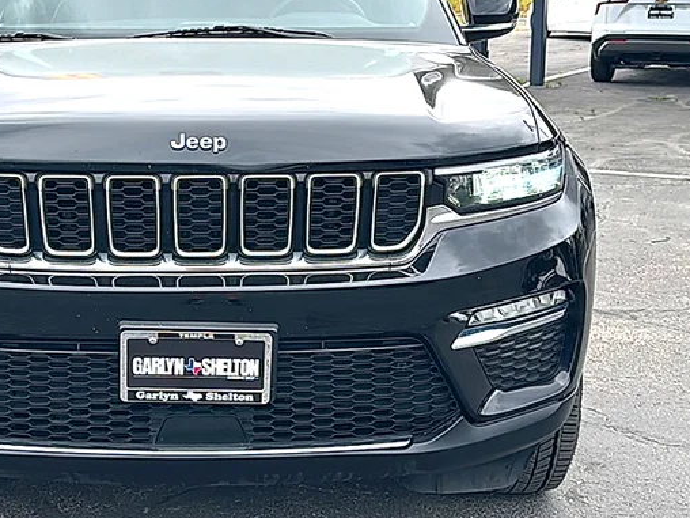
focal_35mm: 51
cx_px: 230
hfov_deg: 37.1
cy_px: 211
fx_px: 1017
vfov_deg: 28.5
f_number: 1.78
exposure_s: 1/991
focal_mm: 6.86
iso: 80
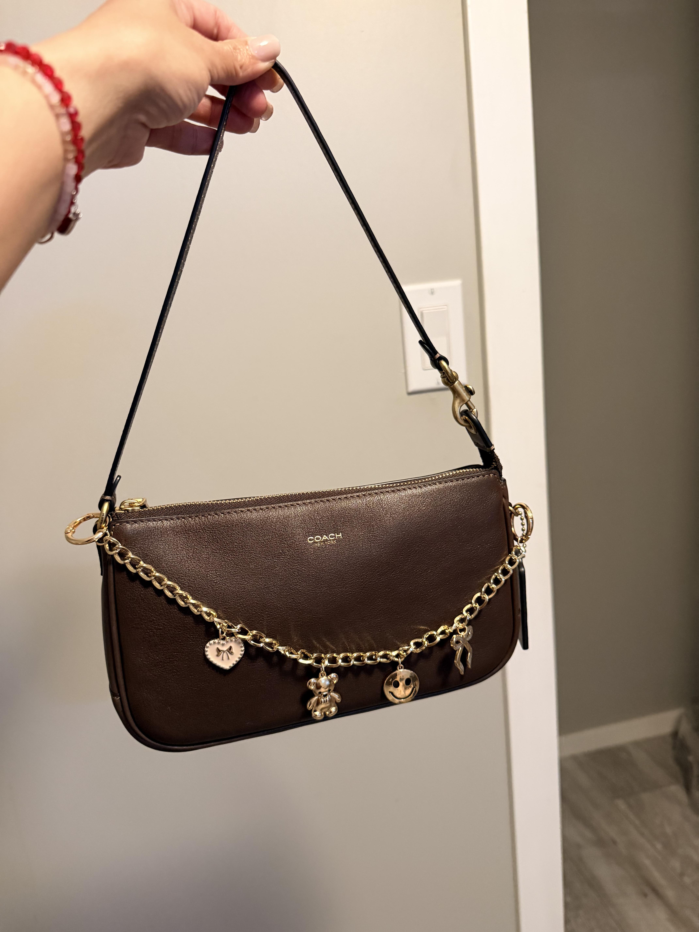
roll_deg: +5.8
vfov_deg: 71.6
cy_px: 466
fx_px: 646
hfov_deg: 56.8
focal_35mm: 24
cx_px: 350
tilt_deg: -12.5
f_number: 1.78
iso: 500
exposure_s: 1/60
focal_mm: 6.76
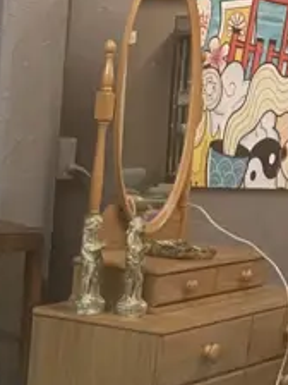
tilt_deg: -20.4
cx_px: -26
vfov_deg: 13.8
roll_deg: -3.9
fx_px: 1420
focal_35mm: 128
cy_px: 693
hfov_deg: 11.4
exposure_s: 1/50
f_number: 1.8
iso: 80
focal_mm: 3.99
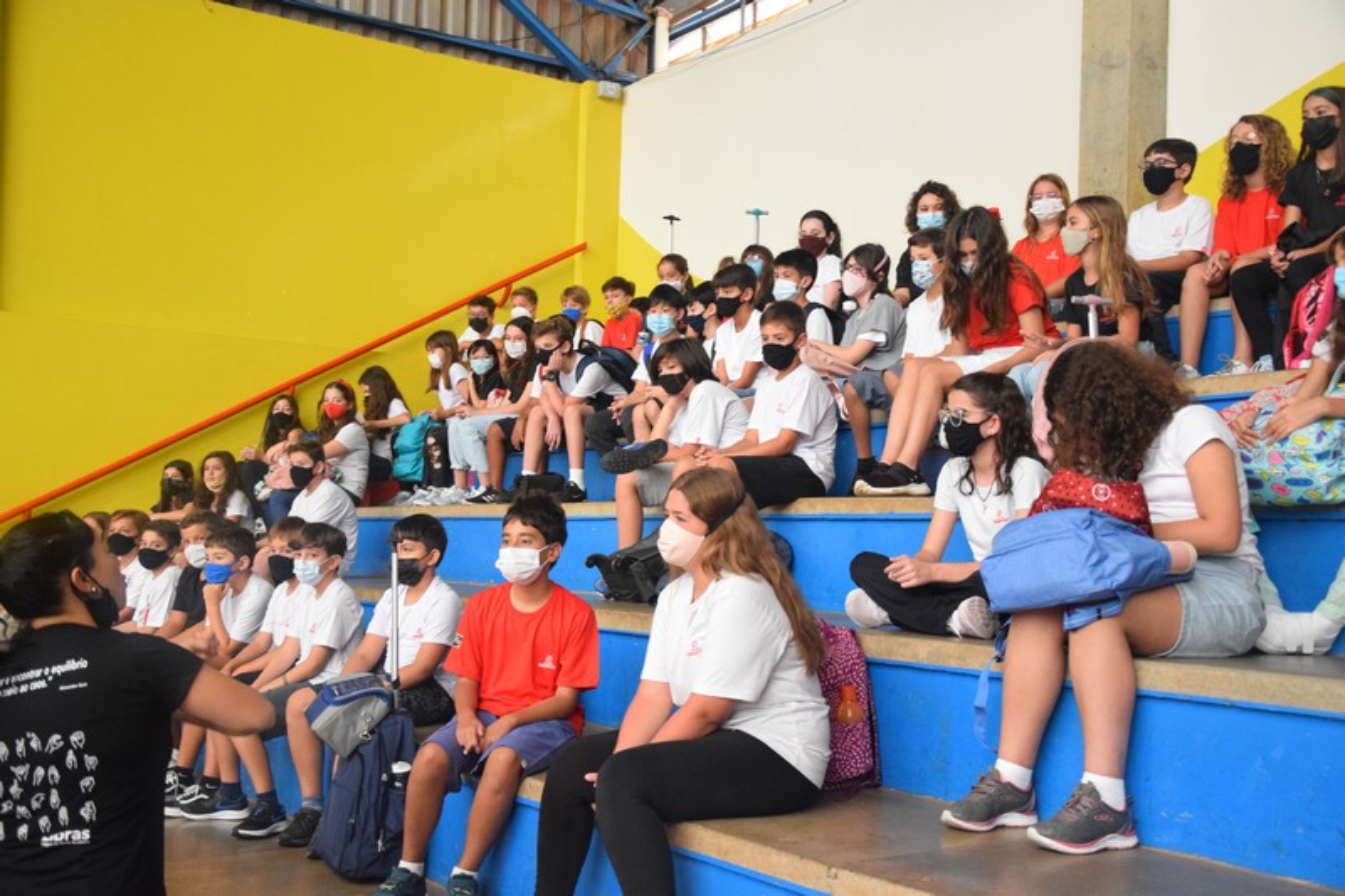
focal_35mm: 39
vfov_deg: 34.2
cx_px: 672
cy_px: 448
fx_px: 1457
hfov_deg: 49.6
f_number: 4
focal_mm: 26
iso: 3200
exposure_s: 1/100
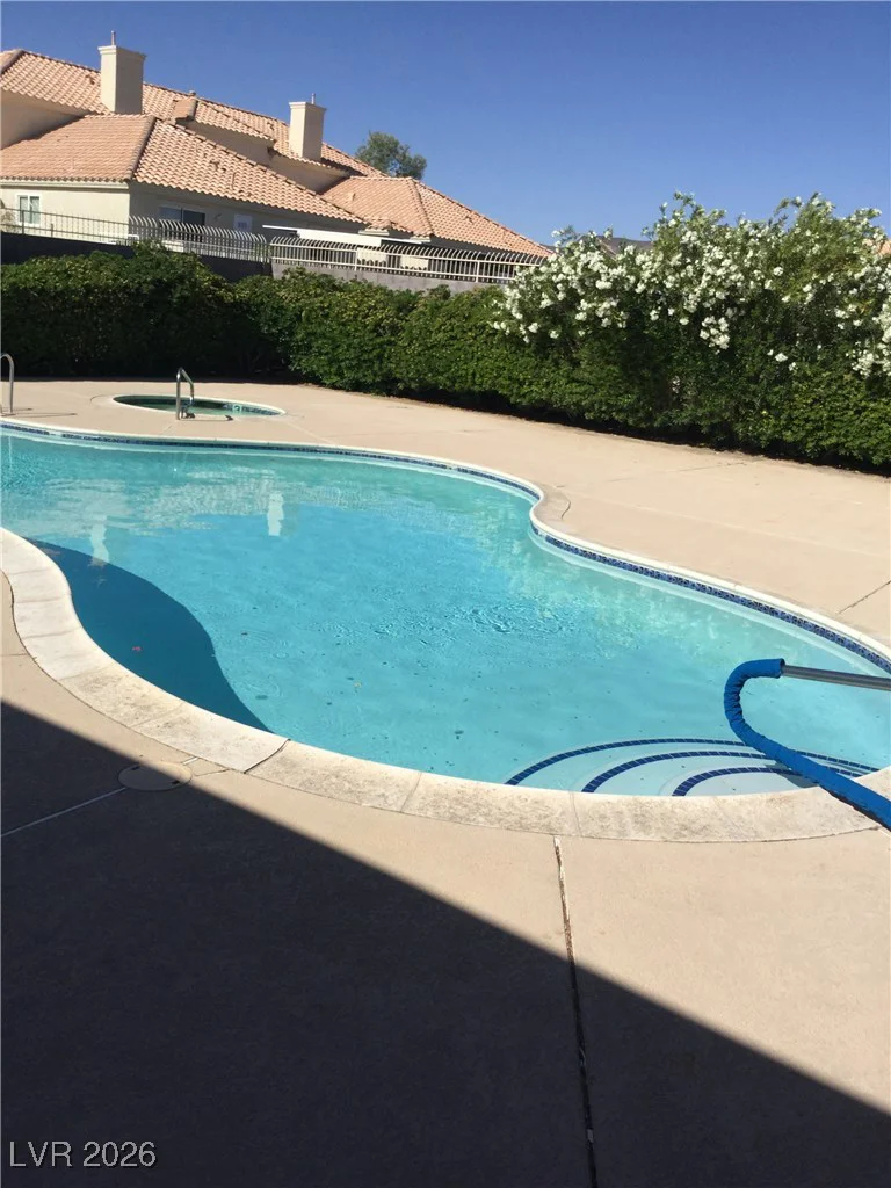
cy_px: 594
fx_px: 1064
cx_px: 446
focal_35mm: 31
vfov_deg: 58.4
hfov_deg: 45.4
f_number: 2.4
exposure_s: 1/2331
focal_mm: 3.3
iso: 25
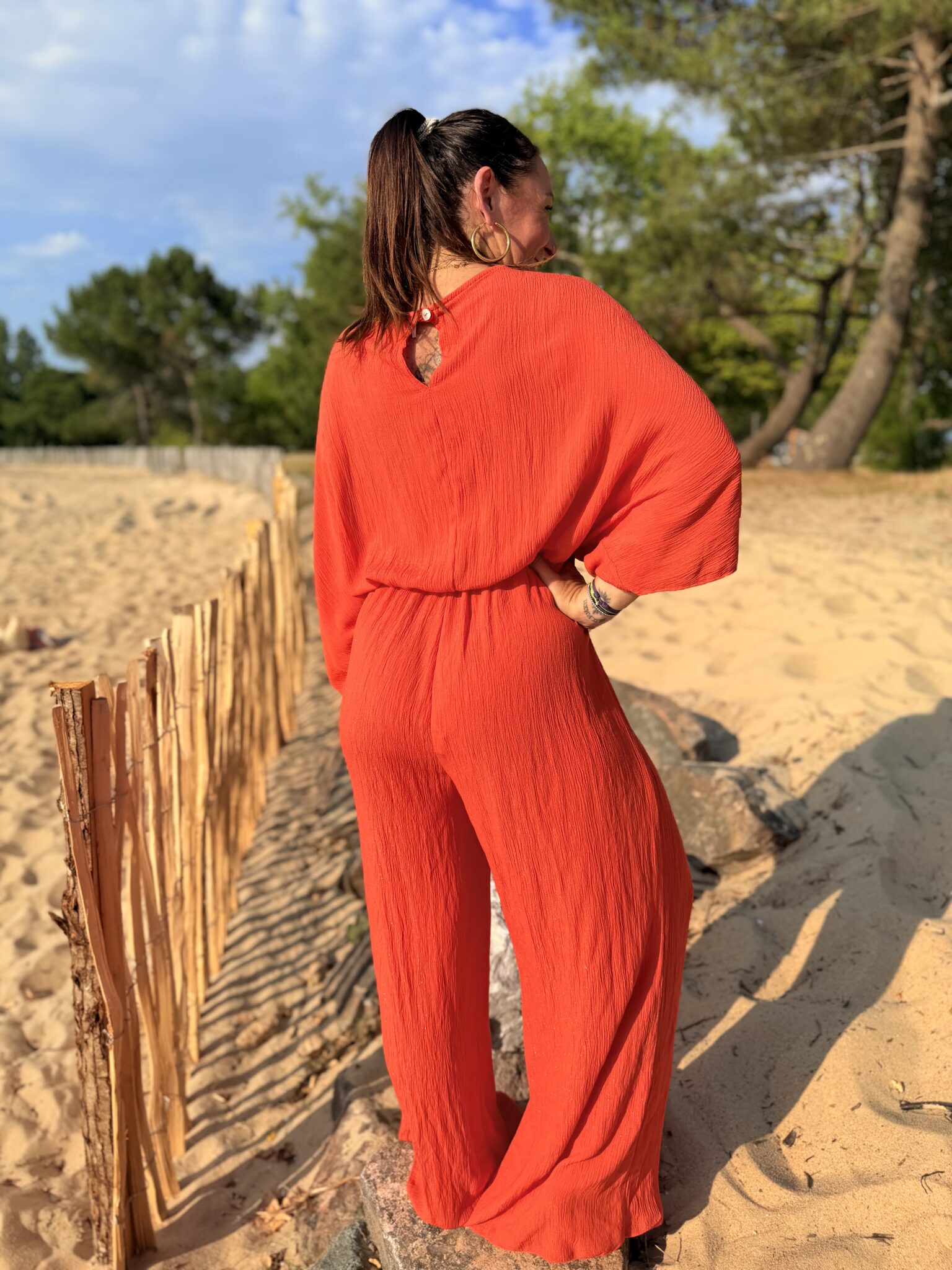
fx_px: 880
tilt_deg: -11.9
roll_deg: -0.9
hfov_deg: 56.8
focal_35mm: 24
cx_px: 476
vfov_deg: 71.6
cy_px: 635
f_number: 1.78
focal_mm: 6.76
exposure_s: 1/4673
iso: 80
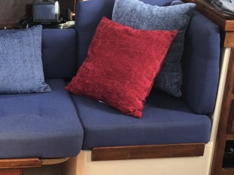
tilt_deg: -23.5
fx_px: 487
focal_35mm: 72
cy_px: 113
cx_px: 35
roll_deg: -0.5
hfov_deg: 26.4
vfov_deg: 20.4
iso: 40
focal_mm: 3.99
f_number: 1.8
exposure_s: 1/20
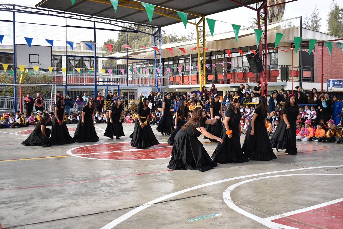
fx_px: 386
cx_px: 172
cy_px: 114
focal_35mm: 40
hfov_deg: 47.9
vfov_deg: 33.1
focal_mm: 27
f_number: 4
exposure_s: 1/1000
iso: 800
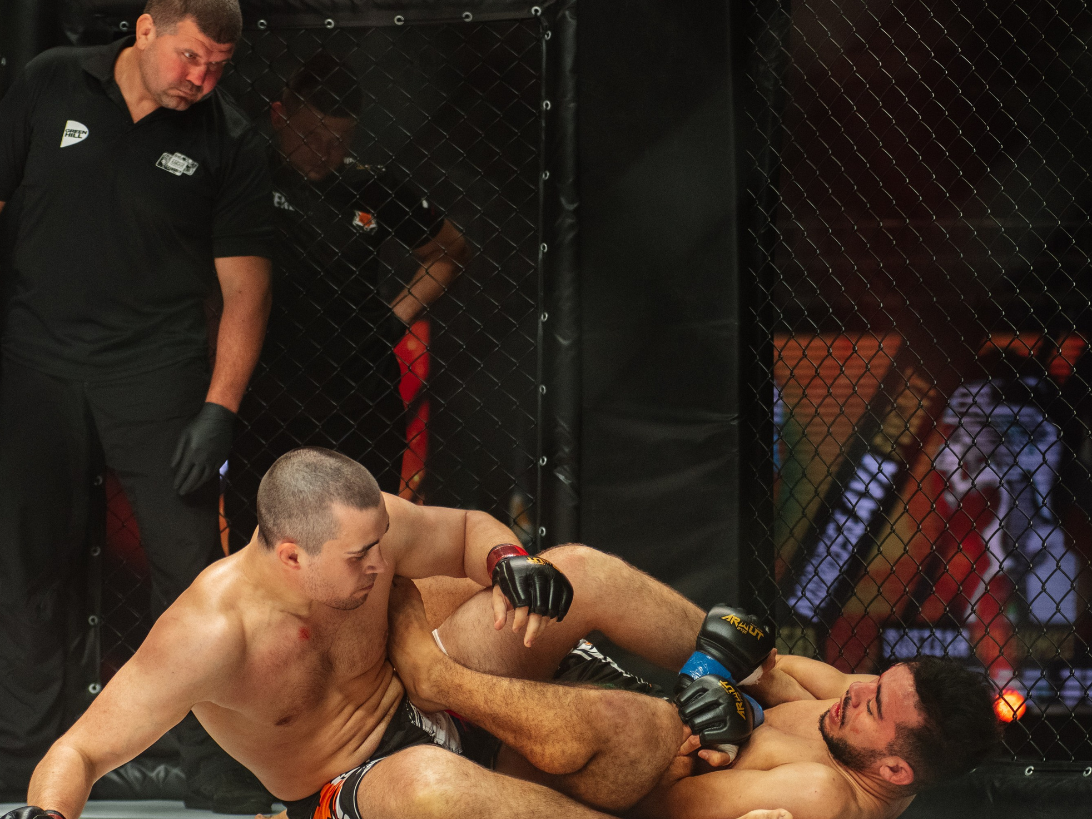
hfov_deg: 18.7
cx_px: 498
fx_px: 3312
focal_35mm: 105
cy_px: 442
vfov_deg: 14.1
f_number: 4
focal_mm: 80
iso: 2000
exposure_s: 1/1000
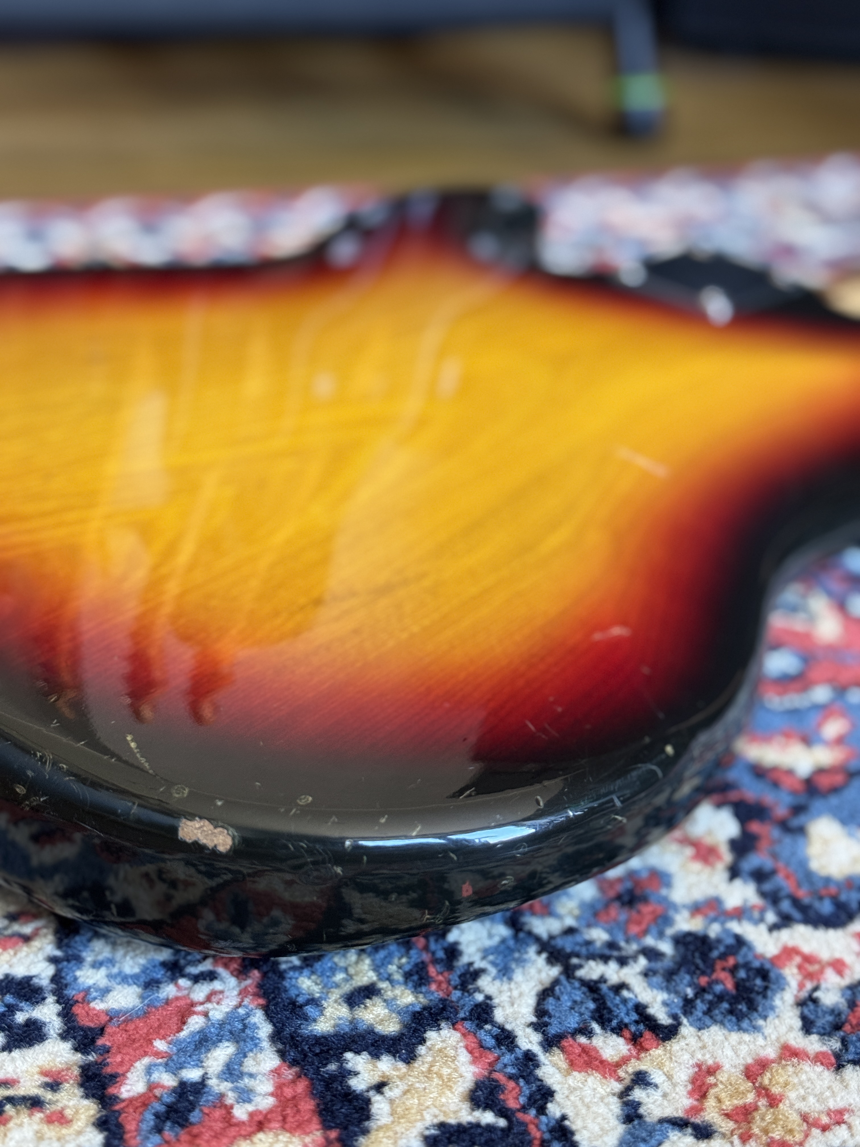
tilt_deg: -25.8
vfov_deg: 39.7
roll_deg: -2.9
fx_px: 1590
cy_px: 574
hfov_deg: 30.3
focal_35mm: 48
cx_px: 430
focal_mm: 6.76
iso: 250
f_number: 1.78
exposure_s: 1/46
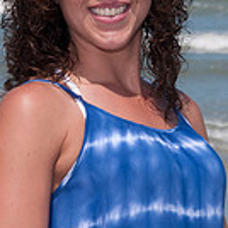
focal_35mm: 266
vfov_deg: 6.6
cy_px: 136
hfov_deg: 6.6
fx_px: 1982
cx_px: 125
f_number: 11
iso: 100
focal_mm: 62
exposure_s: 1/250
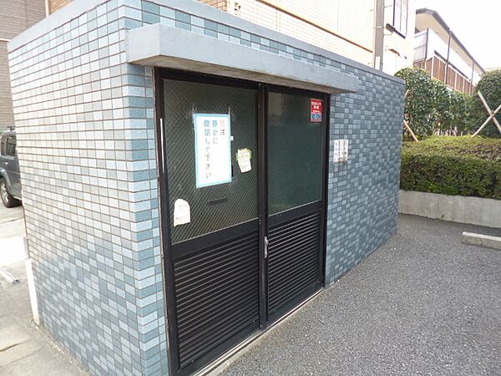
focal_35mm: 24
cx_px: 250
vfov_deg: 56.8
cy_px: 188
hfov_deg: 71.6
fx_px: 347
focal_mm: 4.3
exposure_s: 1/160
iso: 100
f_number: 2.5
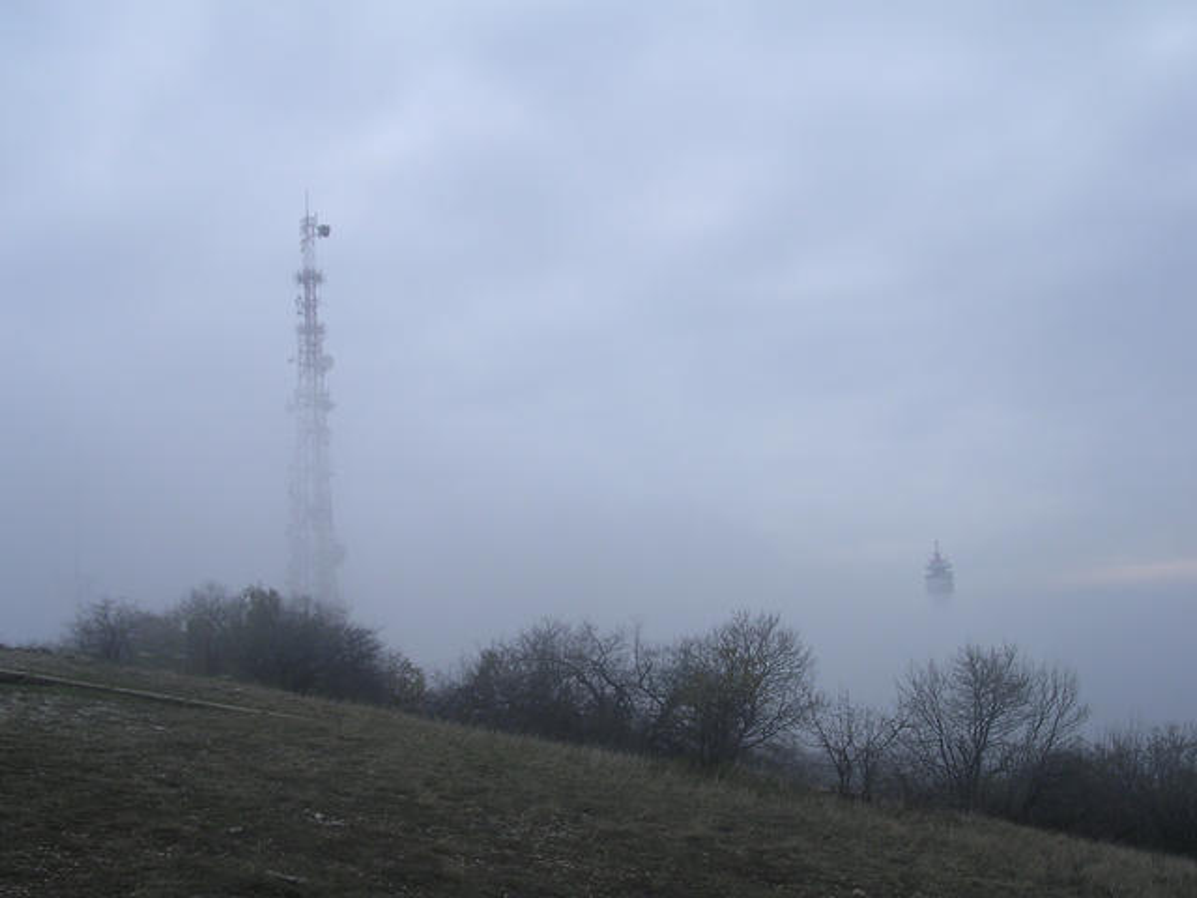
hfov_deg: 49.0
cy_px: 449
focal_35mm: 38
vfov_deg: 37.7
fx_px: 1314
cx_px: 598
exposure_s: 1/324
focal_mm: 5.8
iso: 100
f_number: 5.6
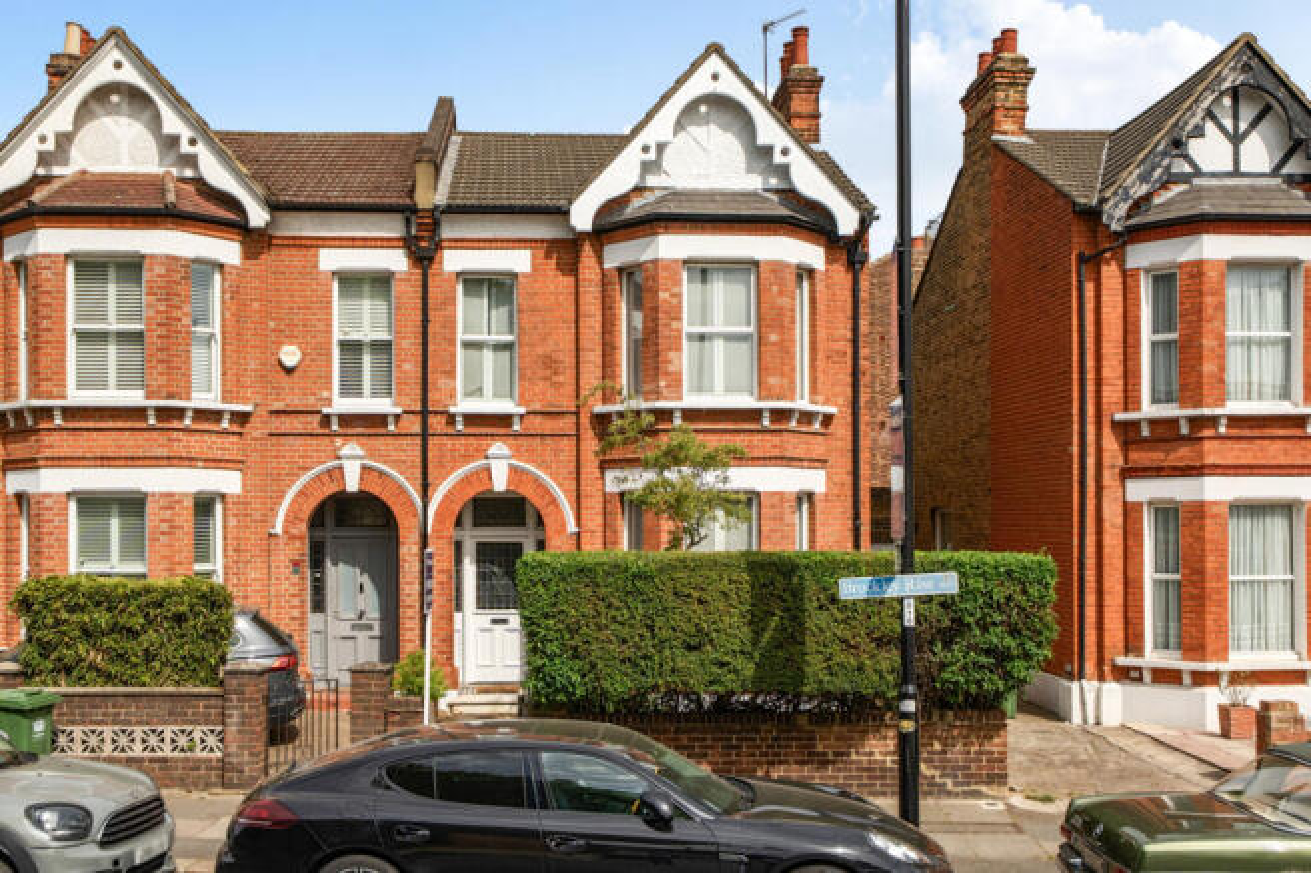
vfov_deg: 39.9
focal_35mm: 33
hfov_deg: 57.2
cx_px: 656
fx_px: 1201
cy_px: 436
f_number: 8
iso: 400
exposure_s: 1/1250
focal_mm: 22
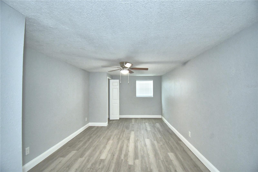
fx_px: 107
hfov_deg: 100.4
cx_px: 129
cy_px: 86
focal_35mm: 15
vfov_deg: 77.3
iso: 1100
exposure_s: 1/30
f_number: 4.5
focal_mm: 10
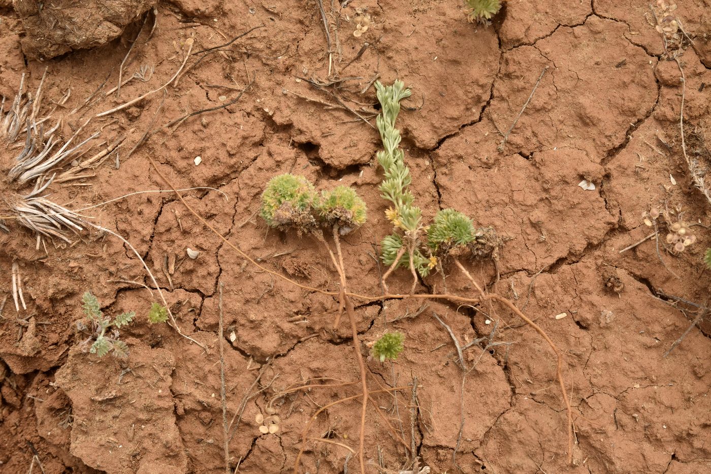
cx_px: 356
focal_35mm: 68
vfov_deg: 20.2
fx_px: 1333
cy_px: 237
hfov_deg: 29.9
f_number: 13
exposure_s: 1/640
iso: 250
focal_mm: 45
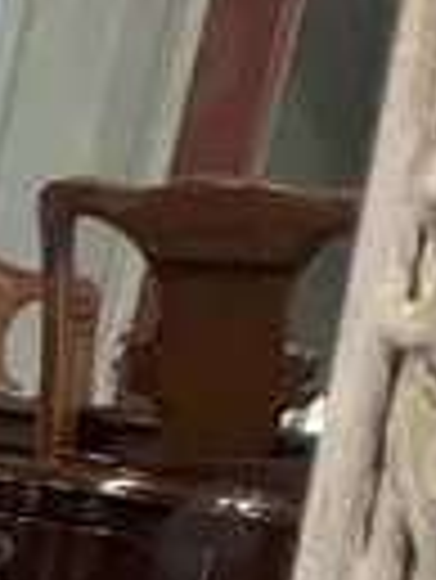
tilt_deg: -34.2
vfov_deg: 8.8
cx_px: -809
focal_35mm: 206
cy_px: 1326
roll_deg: +3.1
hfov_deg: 6.6
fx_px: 3454
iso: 64
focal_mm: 4.25
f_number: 1.8
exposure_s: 1/50
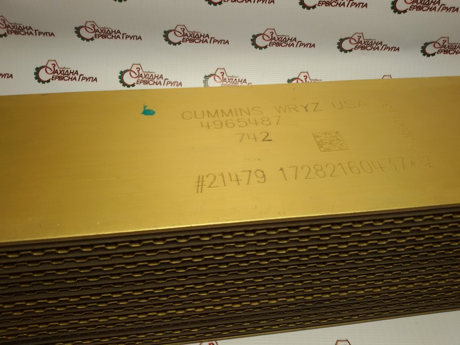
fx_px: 412
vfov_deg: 45.4
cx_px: 230
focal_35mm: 31
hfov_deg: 58.4
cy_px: 172
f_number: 2.4
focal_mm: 2.93
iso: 40
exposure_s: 1/100
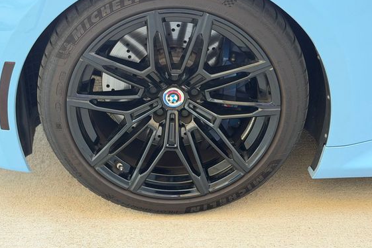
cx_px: 174
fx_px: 589
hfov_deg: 35.0
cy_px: 101
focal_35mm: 57
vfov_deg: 23.7
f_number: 1.78
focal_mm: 6.76
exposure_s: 1/139
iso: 160
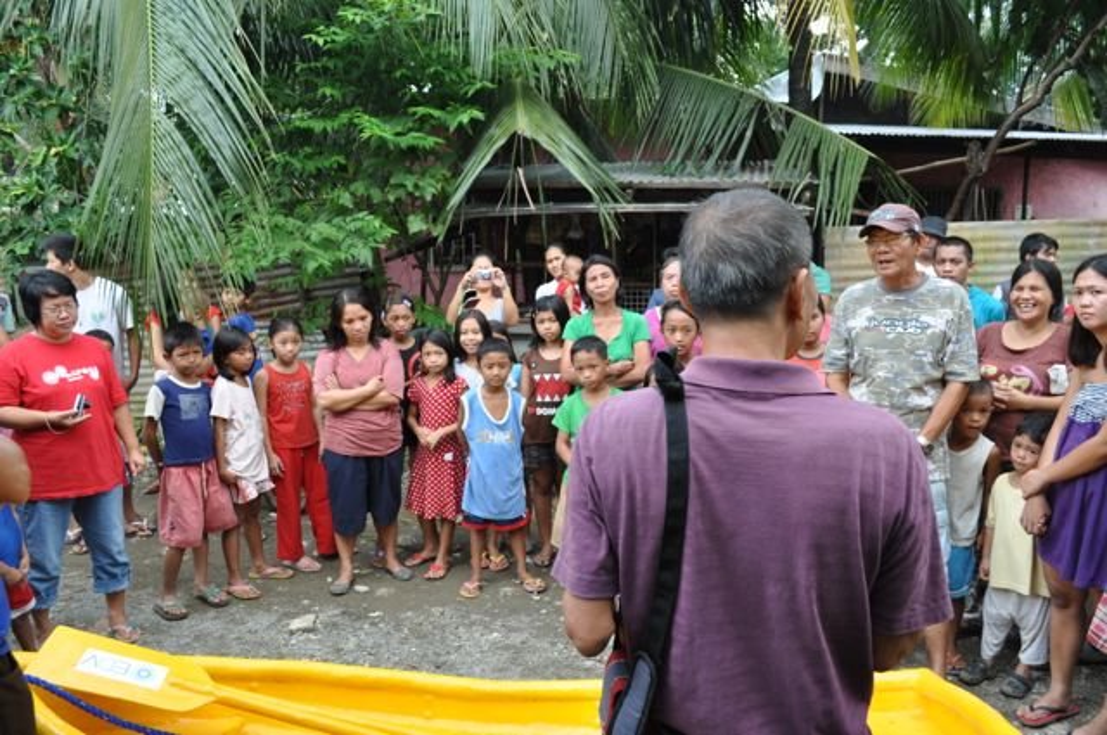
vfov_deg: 47.8
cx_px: 554
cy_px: 368
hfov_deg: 67.4
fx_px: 829
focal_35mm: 27
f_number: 5.6
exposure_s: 1/125
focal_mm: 18
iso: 280
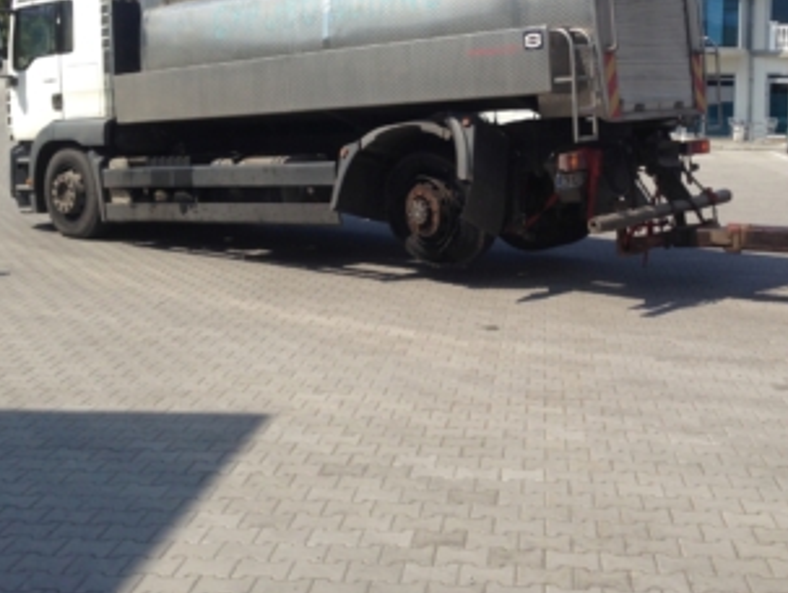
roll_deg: -1.0
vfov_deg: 29.3
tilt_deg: -4.4
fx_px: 1117
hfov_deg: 38.7
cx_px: 471
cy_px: 156
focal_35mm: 49
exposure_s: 1/1642
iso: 50
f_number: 2.4
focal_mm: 4.12
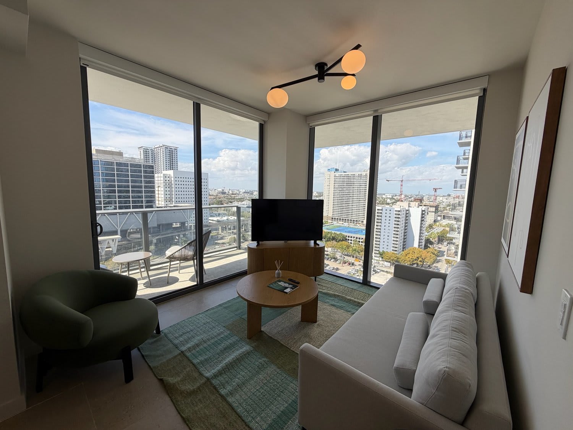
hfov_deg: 102.1
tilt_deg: -7.2
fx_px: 232
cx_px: 286
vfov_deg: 85.7
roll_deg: -0.8
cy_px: 215
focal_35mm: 14
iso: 50
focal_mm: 2.2
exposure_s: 1/502
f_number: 2.2
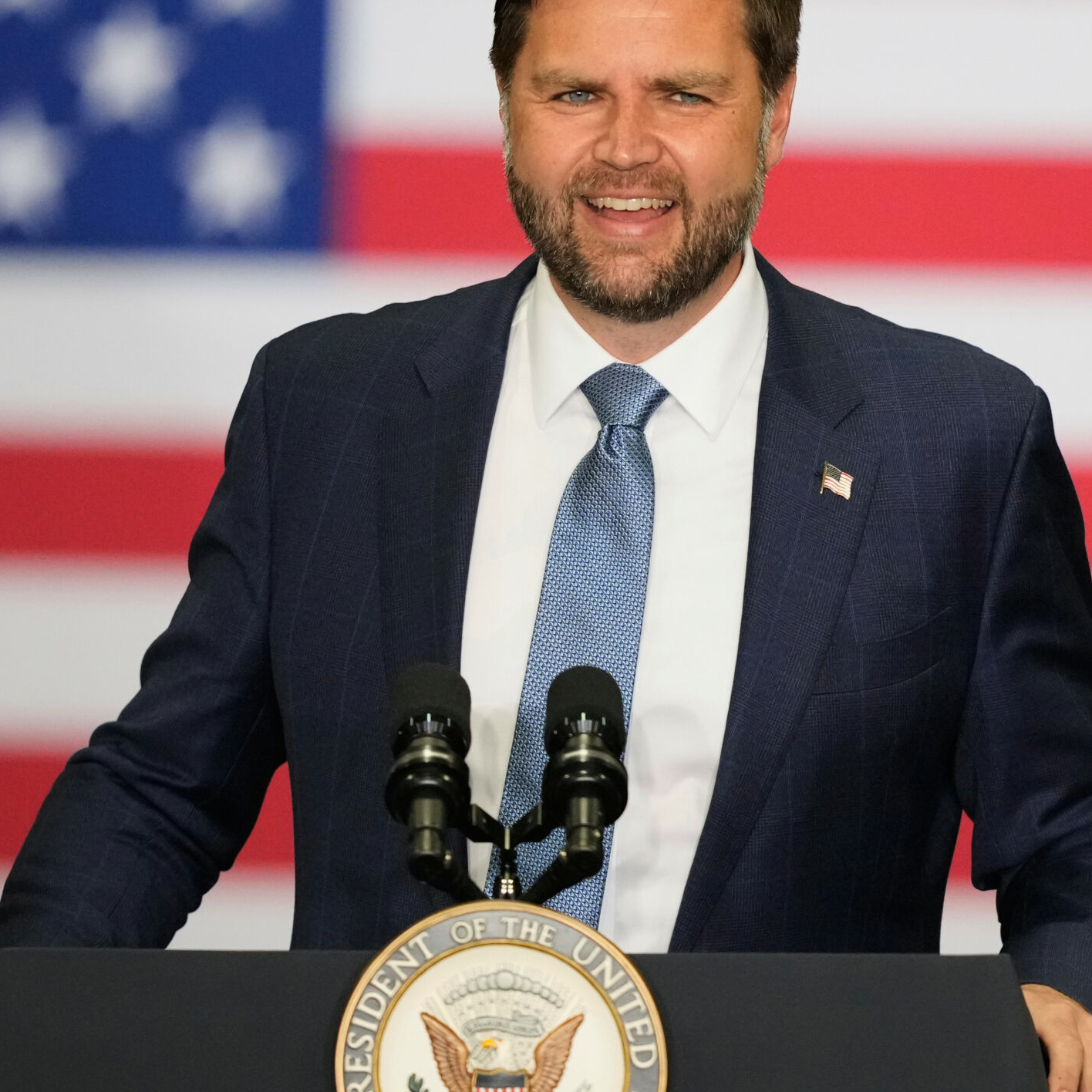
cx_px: 837
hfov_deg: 1.9
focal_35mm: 922
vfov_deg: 1.9
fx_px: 32906
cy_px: 456
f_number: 2.8
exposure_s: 1/1250
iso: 4000
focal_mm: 400
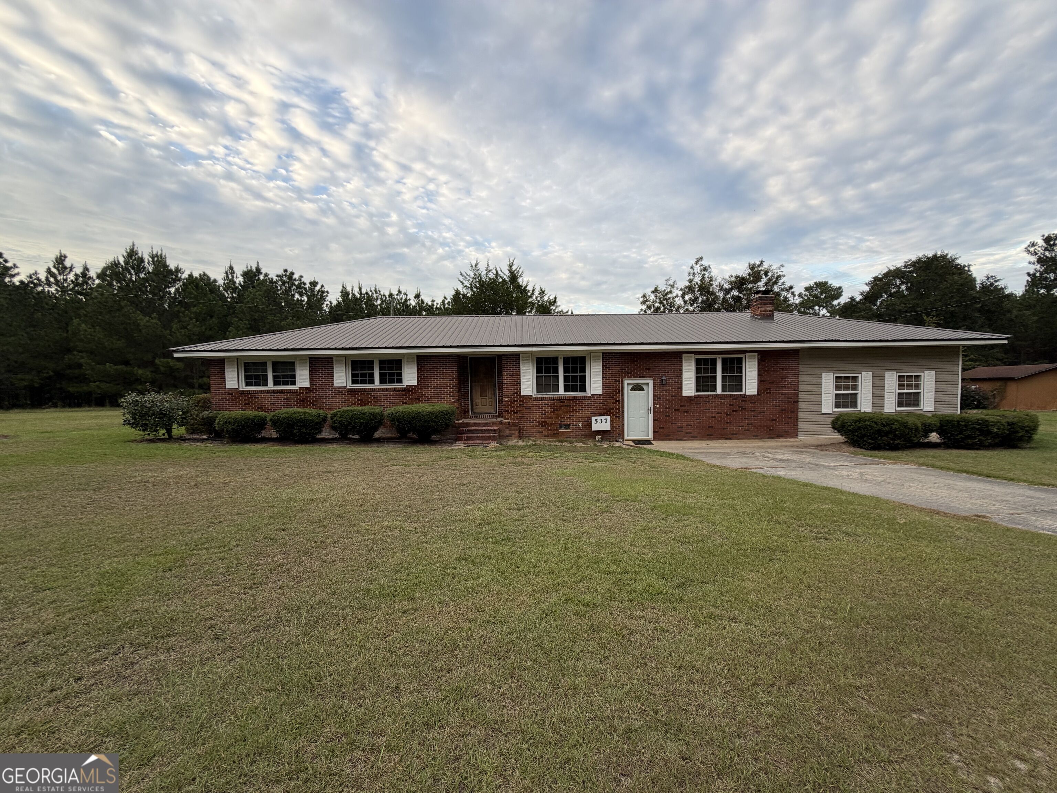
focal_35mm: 14
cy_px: 396
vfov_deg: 85.7
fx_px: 427
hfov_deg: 102.1
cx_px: 528
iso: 40
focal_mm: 2.22
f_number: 2.2
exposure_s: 1/215
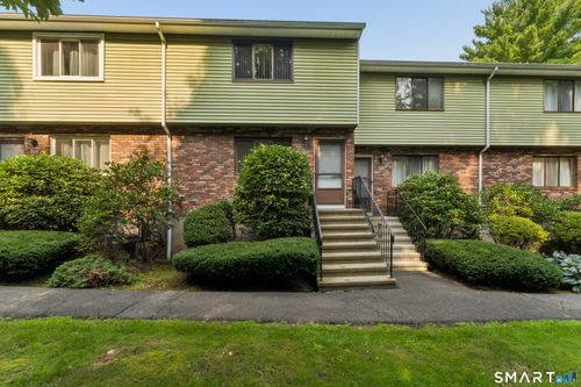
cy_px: 194
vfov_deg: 81.2
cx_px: 290
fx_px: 226
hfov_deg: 104.3
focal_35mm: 14
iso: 100
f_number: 22
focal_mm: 14
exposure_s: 1/13
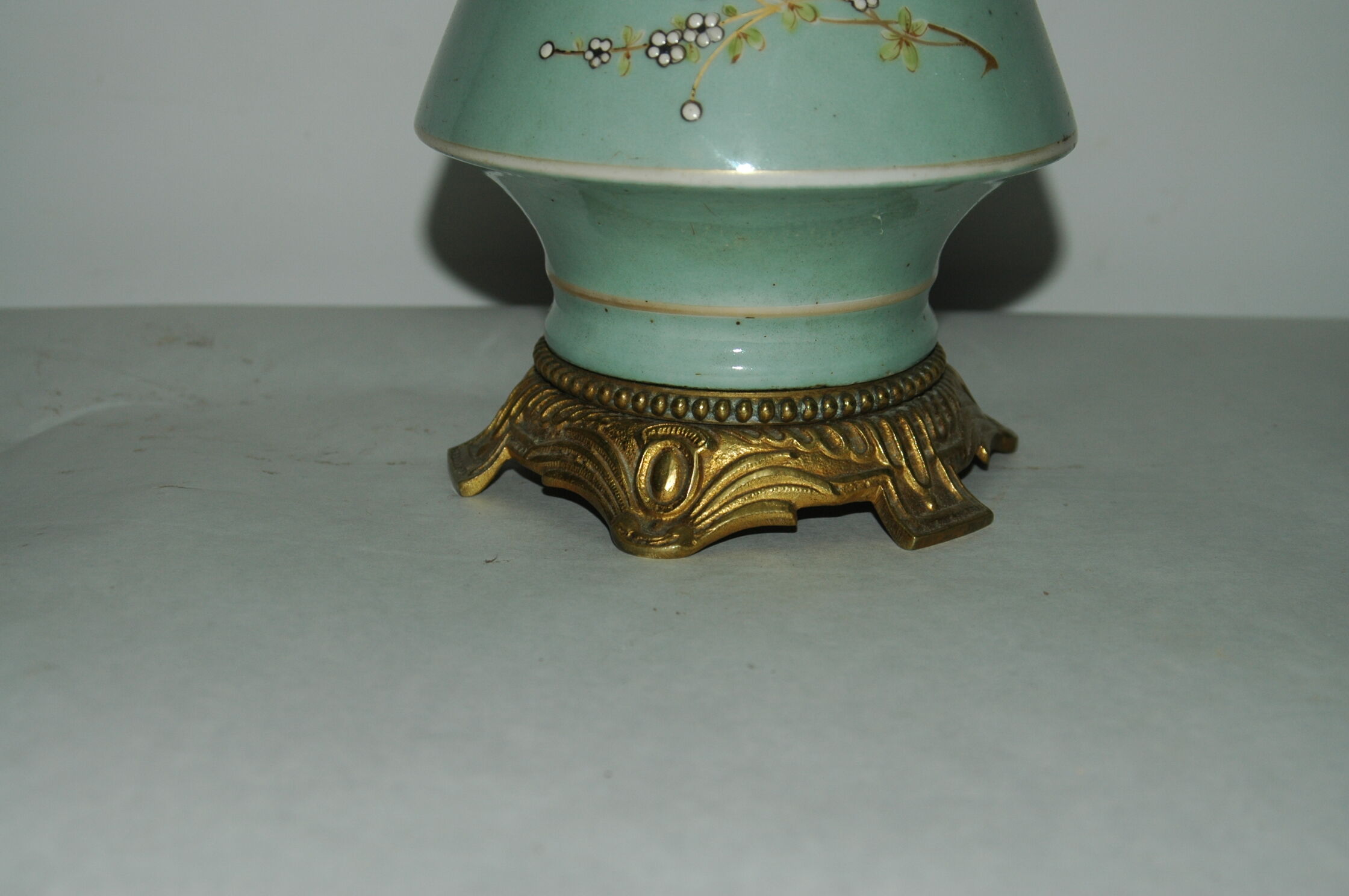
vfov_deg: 23.7
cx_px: 674
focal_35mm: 57
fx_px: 2133
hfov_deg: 35.1
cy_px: 448
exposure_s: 1/125
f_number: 5.6
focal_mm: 38
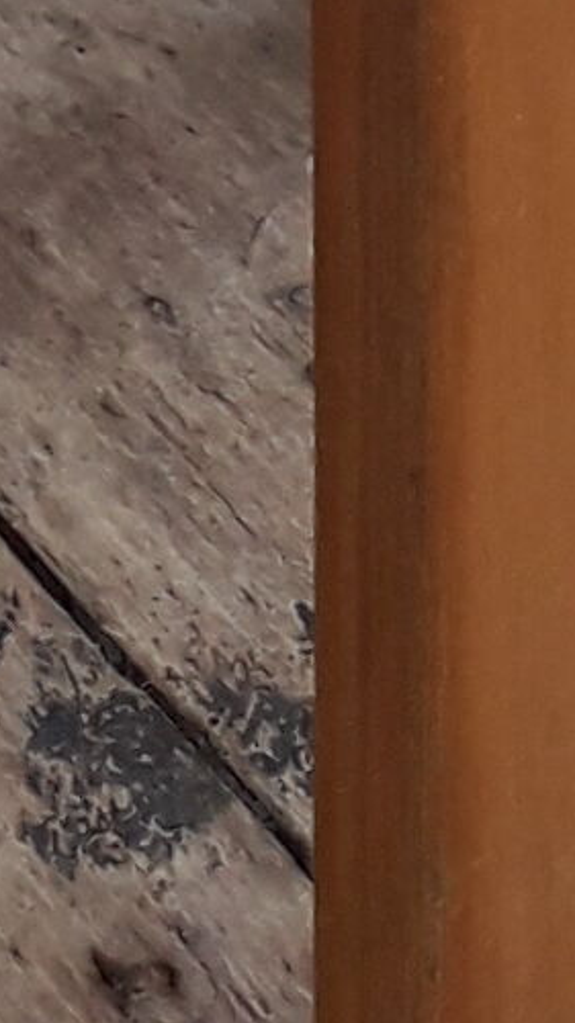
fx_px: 5208
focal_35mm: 192
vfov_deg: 9.8
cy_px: -1447
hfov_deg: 6.3
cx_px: -258
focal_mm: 3.6
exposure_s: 1/100
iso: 64
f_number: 1.9
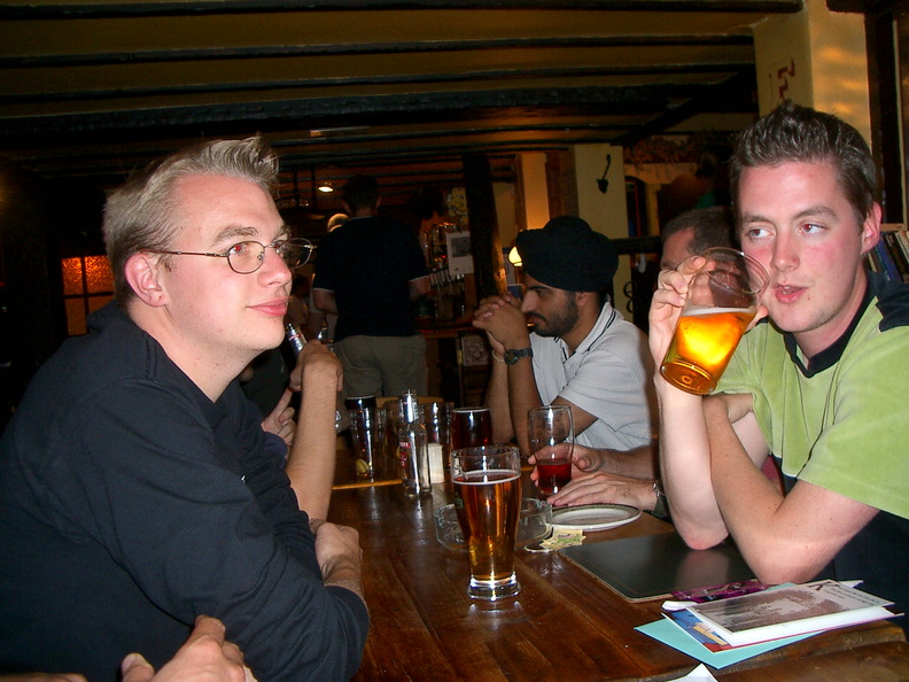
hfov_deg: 52.6
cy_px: 341
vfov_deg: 40.7
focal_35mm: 35
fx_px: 919
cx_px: 454
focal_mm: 5.8
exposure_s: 1/40
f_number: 2.6
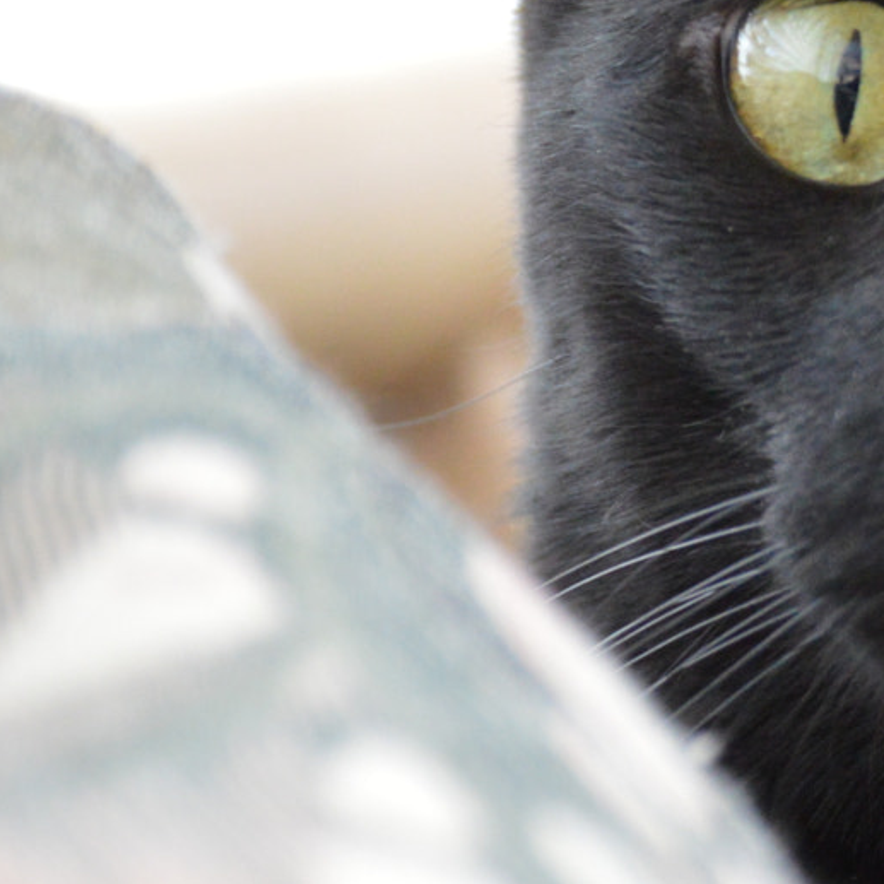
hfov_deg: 4.3
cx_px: 1650
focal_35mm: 404
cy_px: 154
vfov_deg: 4.3
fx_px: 11672
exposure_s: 1/125
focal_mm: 80
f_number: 4.5
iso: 1600
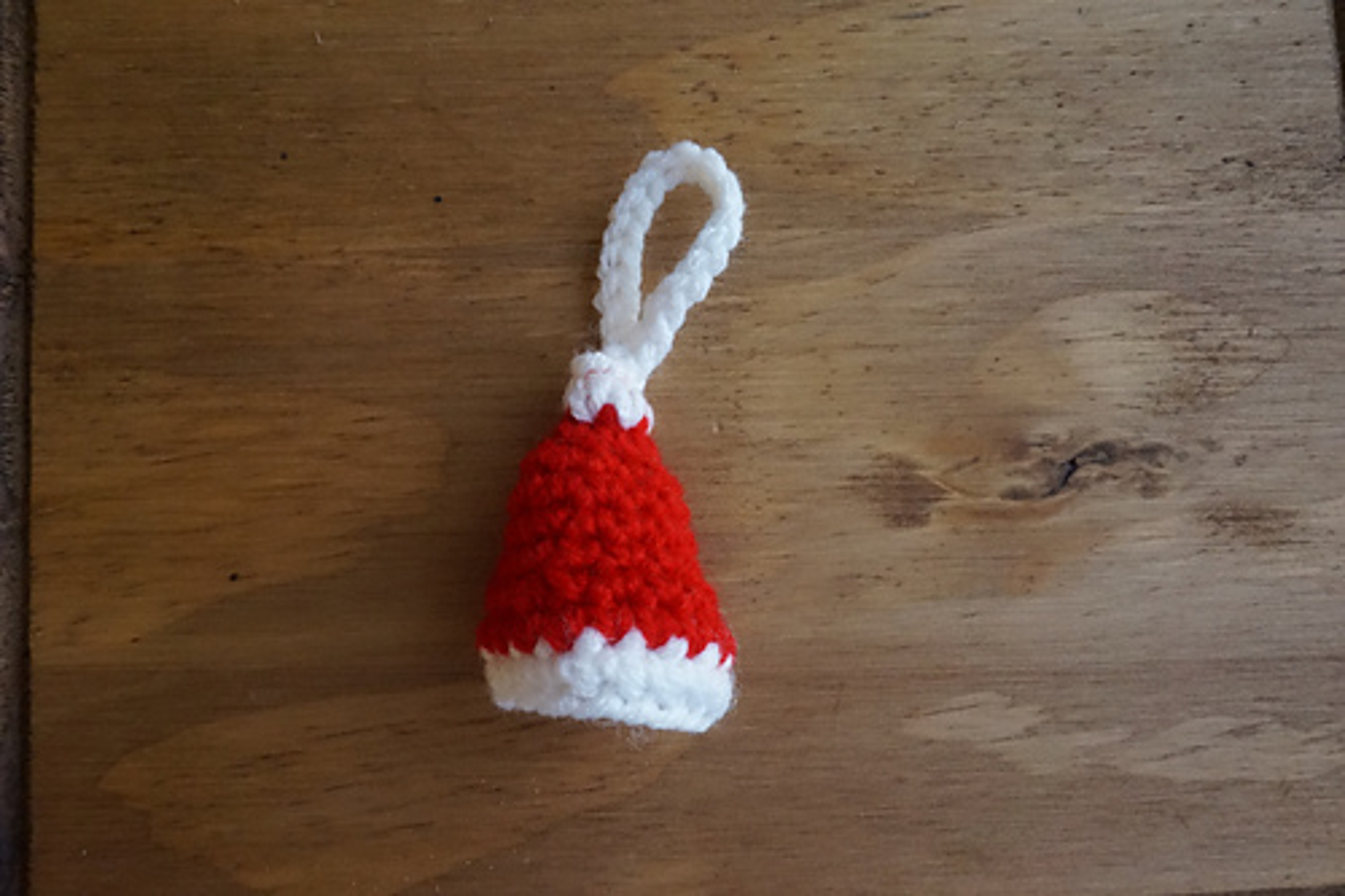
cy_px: 448
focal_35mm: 24
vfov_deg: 53.1
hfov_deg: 73.8
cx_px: 672
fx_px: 896
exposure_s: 1/125
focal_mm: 16
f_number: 22
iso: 3200
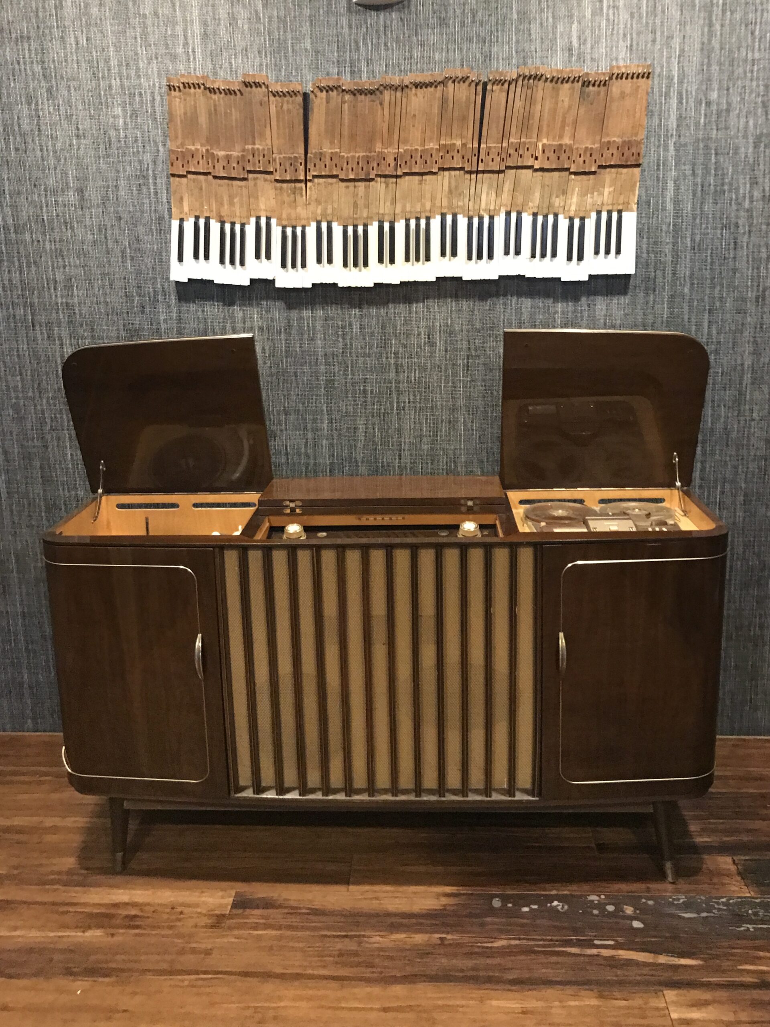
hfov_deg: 49.7
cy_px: 514
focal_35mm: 28
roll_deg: +2.5
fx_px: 830
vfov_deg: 63.4
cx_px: 385
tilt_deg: -14.2
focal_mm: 3.99
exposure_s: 1/5
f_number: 1.8
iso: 100
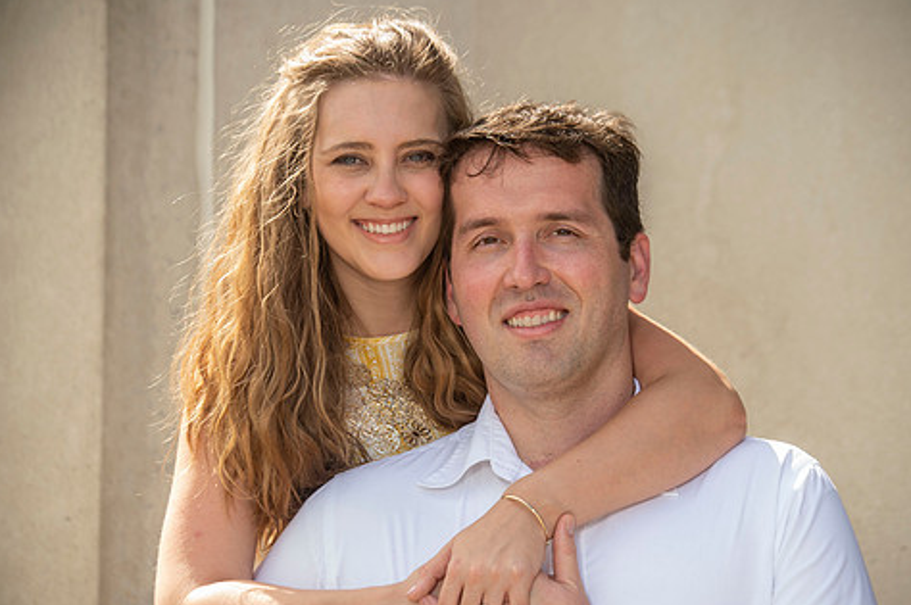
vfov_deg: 8.9
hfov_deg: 13.4
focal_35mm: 153
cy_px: 348
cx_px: 488
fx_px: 3868
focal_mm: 125
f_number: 7.1
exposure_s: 1/250
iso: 250
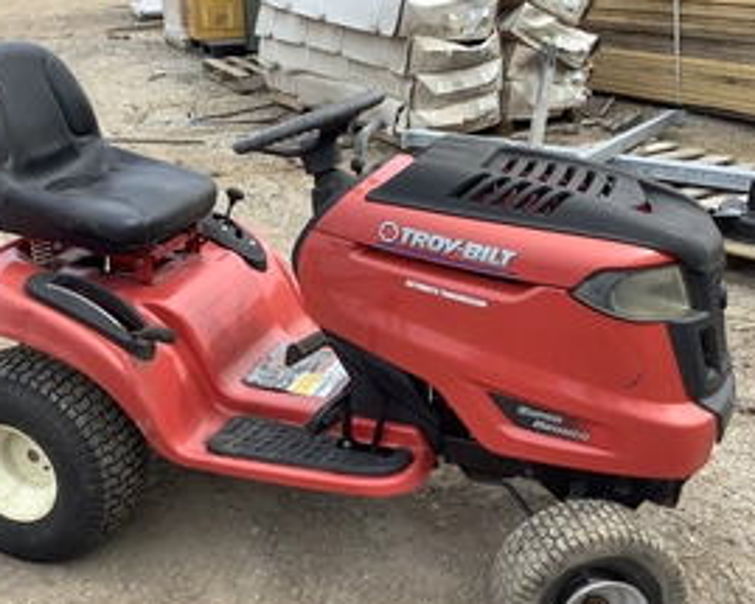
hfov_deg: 41.1
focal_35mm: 45
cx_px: 345
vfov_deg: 33.4
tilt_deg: -25.8
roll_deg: +3.9
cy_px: 346
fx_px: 1005
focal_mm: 3.3
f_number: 2.4
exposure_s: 1/479
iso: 25
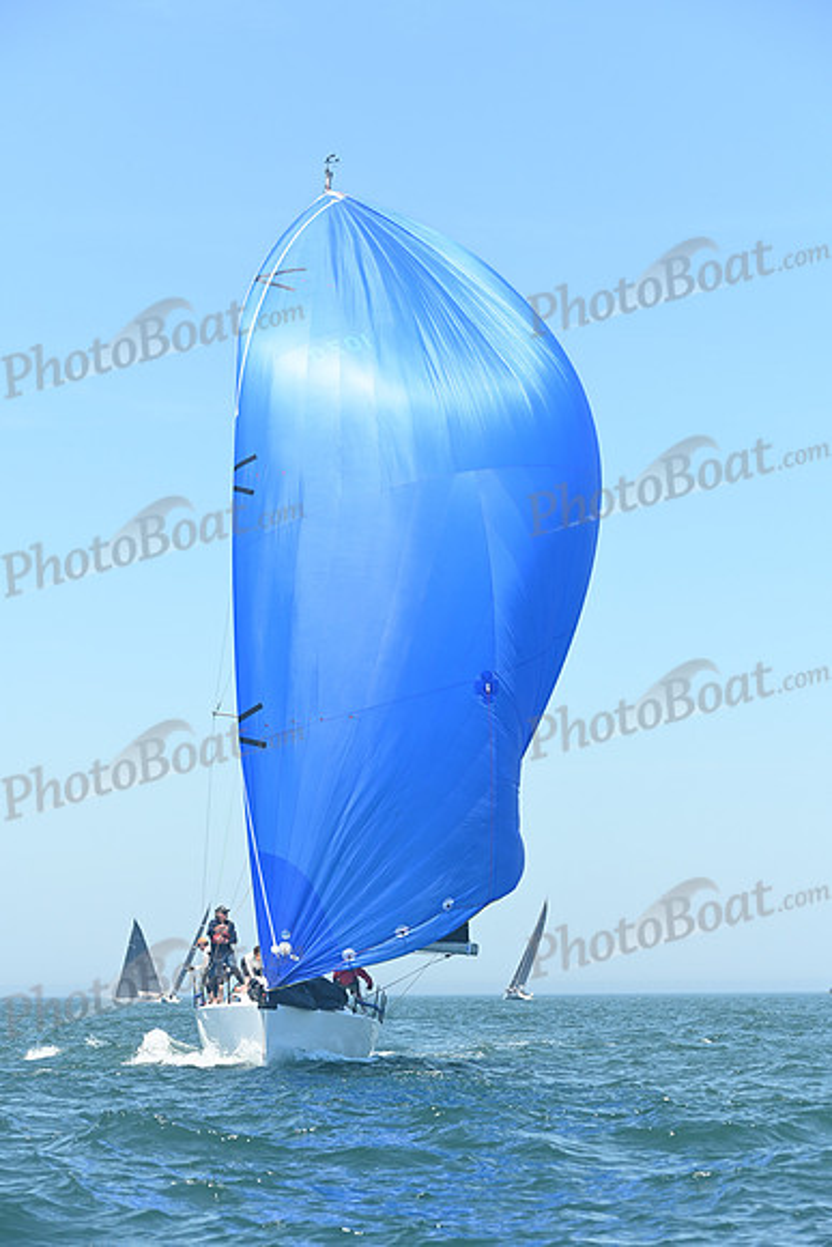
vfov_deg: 20.4
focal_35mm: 100
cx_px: 416
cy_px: 624
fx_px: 3464
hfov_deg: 13.7
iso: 320
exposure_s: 1/1000
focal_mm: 100
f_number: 5
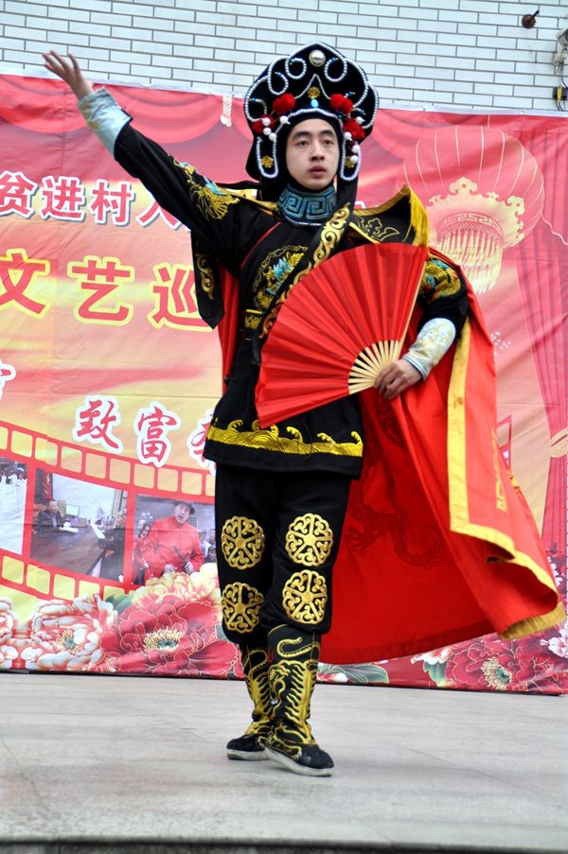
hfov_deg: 18.1
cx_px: 284
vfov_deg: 27.0
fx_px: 1779
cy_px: 427
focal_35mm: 75
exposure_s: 1/200
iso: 200
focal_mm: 50
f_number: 7.1
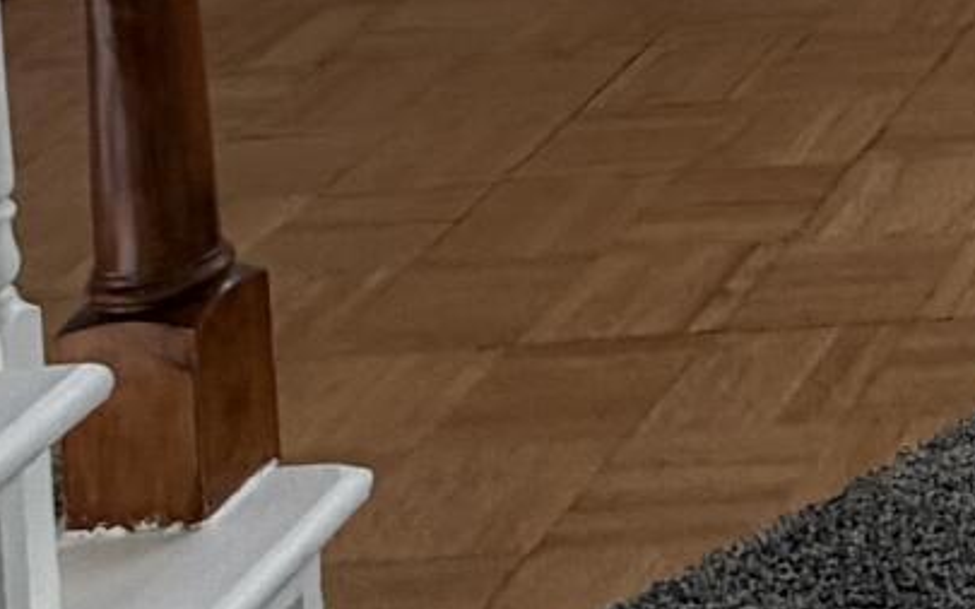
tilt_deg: -2.3
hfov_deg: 14.2
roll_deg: +0.3
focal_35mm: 110
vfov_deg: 10.2
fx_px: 2923
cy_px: -898
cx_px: 2196
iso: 50
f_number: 2.2
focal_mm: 2.22
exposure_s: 1/286
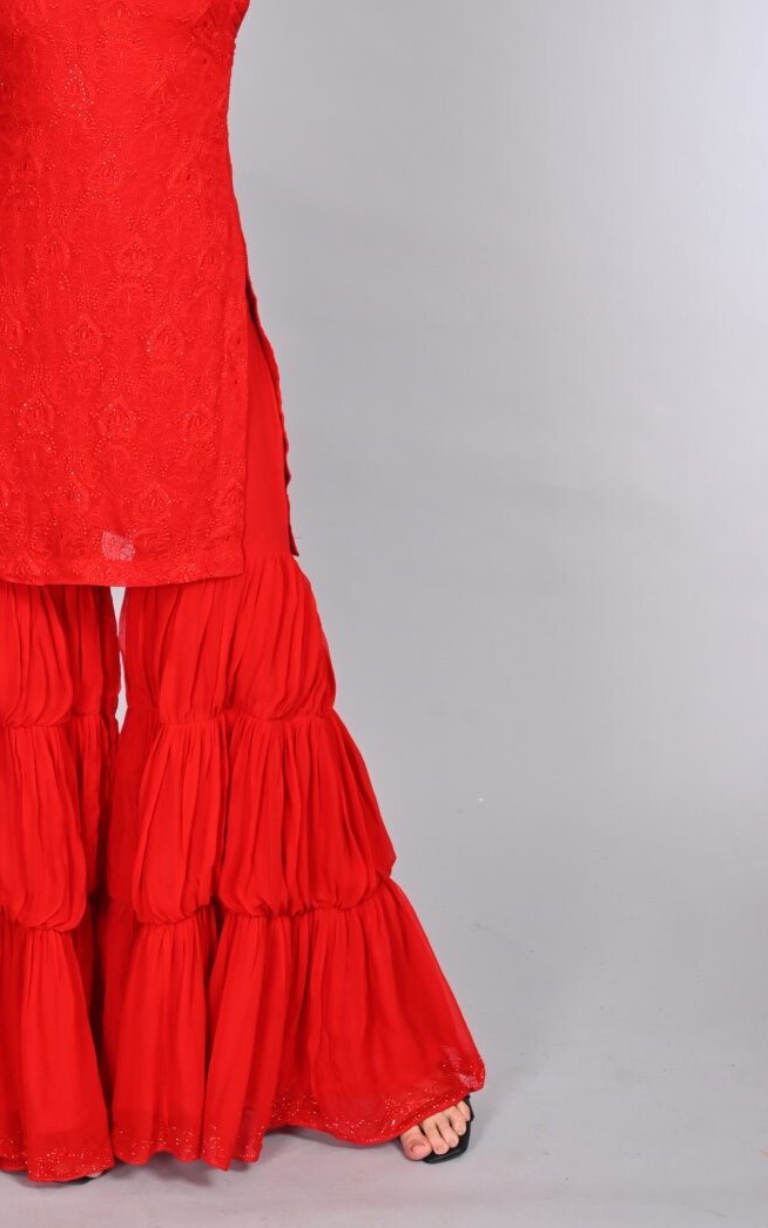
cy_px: 343
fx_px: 2645
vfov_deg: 25.9
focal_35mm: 79
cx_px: 173
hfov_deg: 16.4
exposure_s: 1/160
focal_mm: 50
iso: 320
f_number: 8
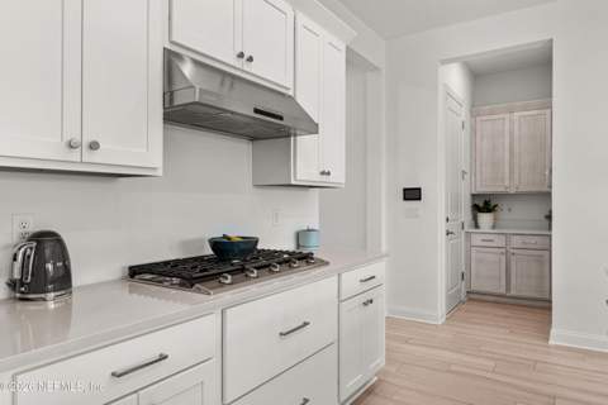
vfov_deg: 53.1
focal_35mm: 24
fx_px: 405
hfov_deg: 73.7
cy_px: 202
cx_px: 304
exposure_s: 1/3
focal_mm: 24
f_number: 8
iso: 100
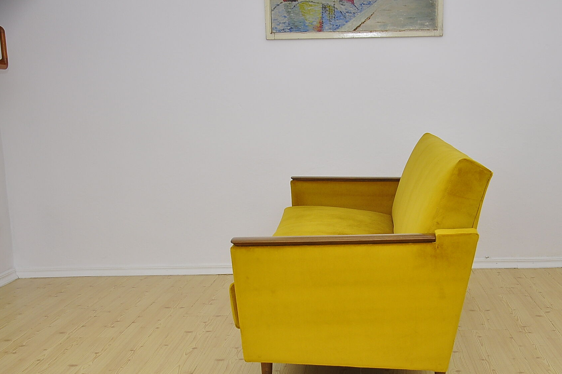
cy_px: 234
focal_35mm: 61
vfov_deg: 22.2
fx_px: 951
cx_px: 354
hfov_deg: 32.7
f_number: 4.2
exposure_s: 1/160
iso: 400
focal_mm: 32
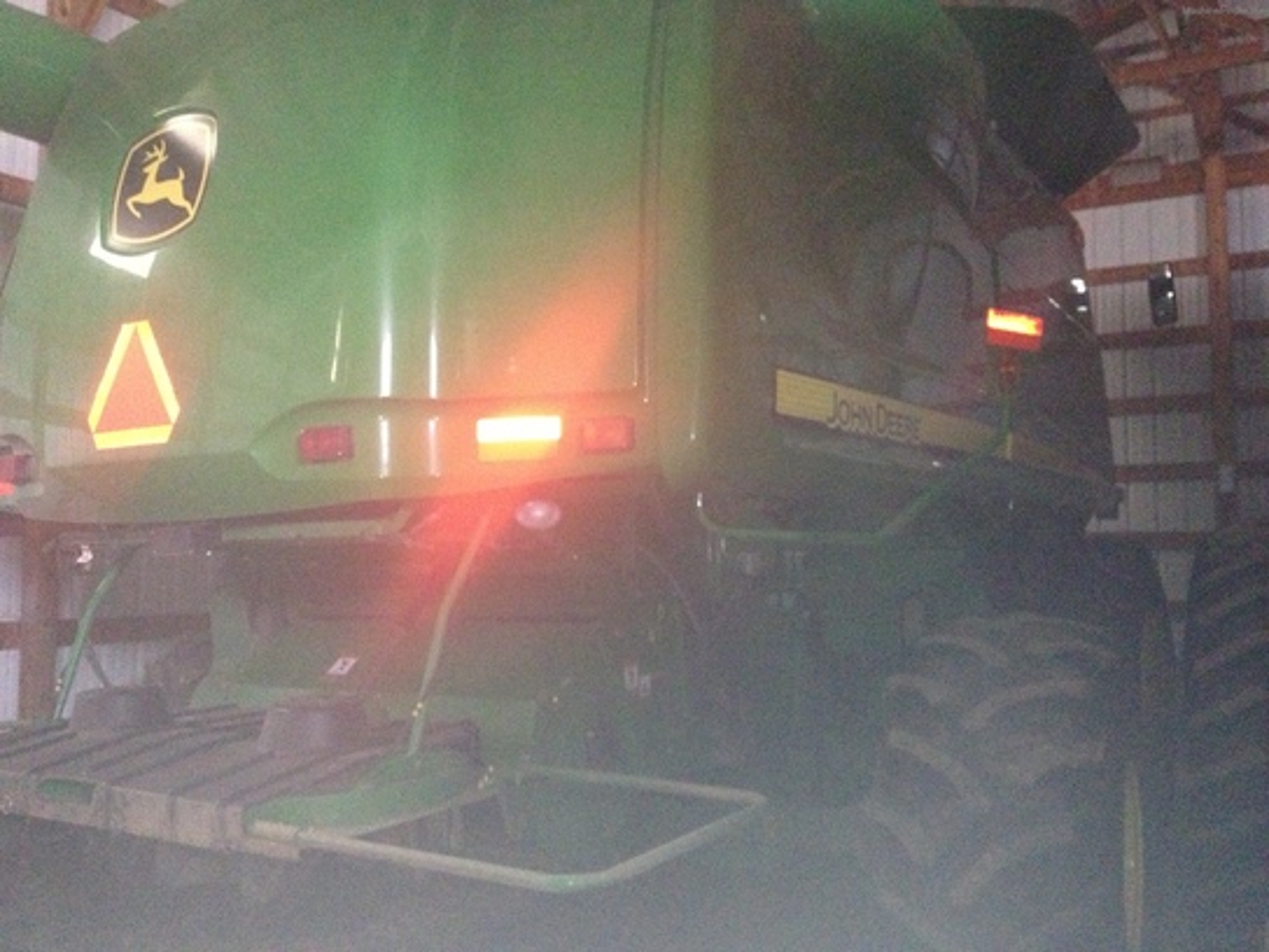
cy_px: 476
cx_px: 634
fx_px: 1283
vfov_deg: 40.7
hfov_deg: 52.6
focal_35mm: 35
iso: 800
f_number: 2.4
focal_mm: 4.28
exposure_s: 1/16
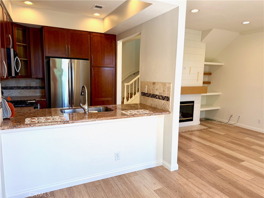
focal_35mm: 24
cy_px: 99
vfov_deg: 56.8
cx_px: 132
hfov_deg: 71.6
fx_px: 183
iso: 64
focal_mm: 6.76
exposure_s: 1/230
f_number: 1.78
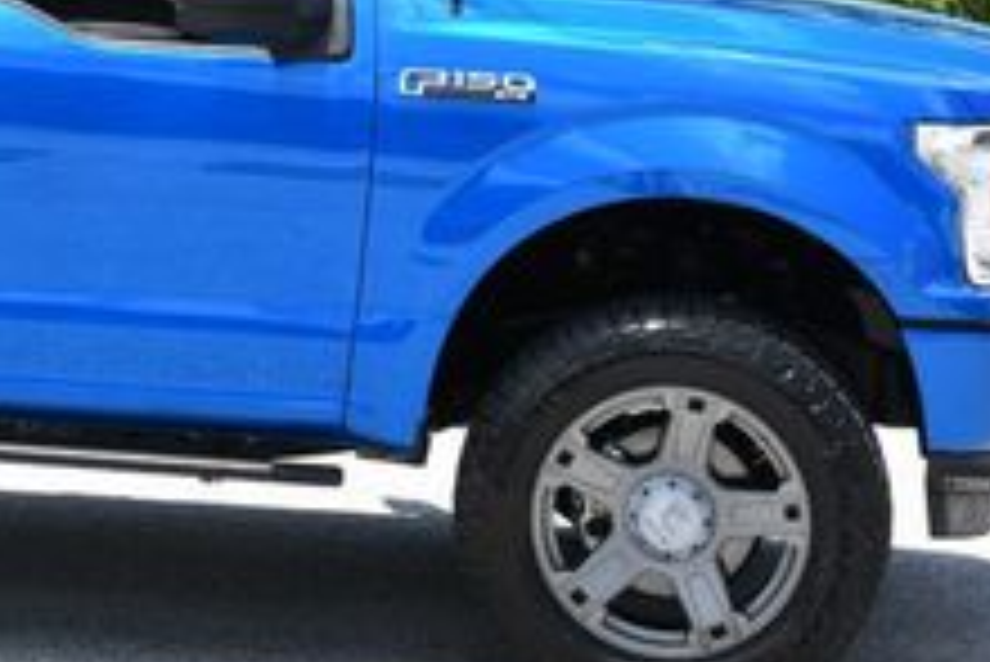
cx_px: -148
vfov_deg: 10.6
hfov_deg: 15.5
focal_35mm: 128
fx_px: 3522
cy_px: -50
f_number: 8
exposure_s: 1/250
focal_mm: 22
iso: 160
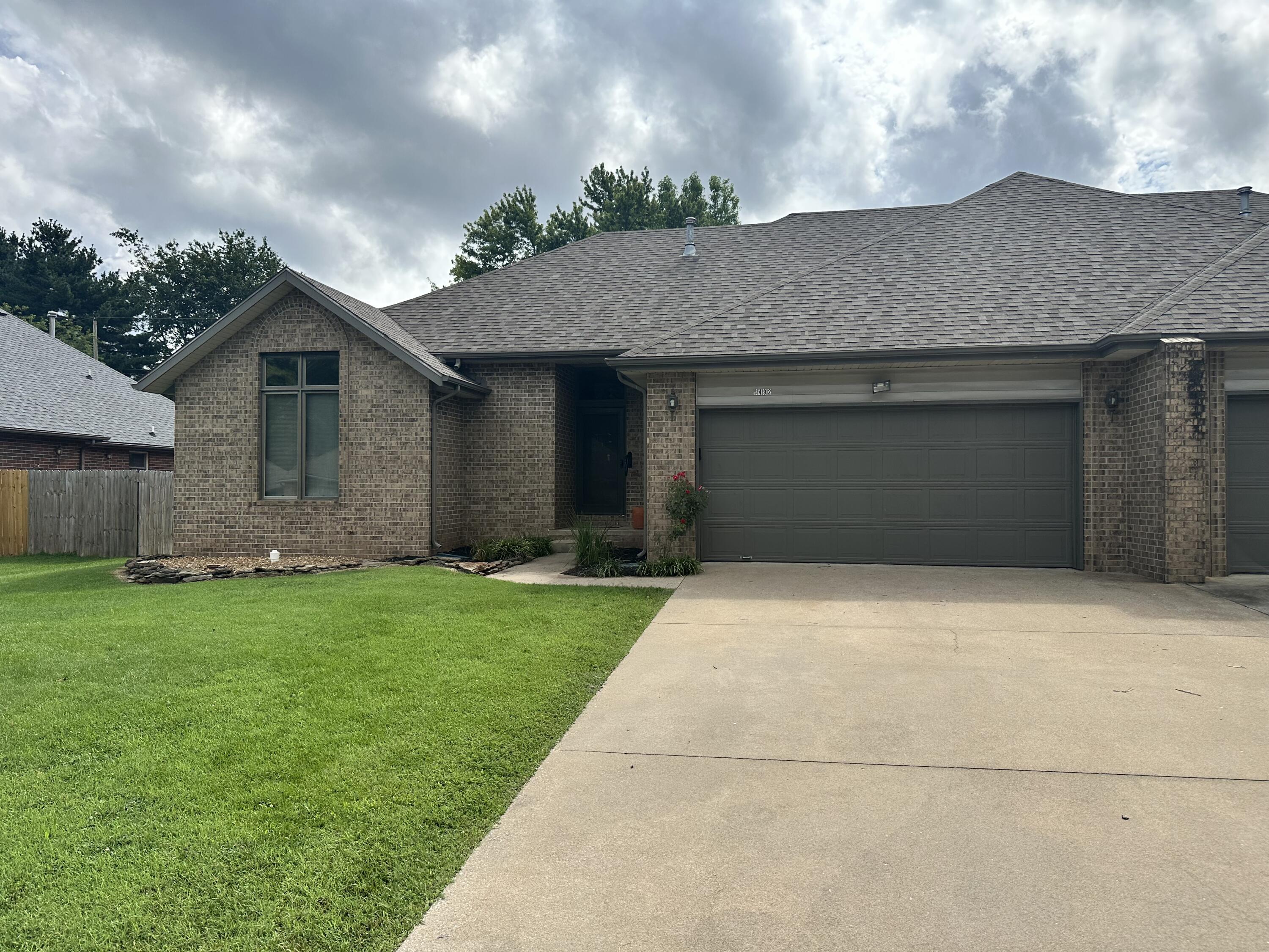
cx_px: 634
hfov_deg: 71.6
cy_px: 476
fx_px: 880
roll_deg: -1.1
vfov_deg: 56.8
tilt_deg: +1.1
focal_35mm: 24
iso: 80
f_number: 1.78
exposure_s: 1/5263
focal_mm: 6.86
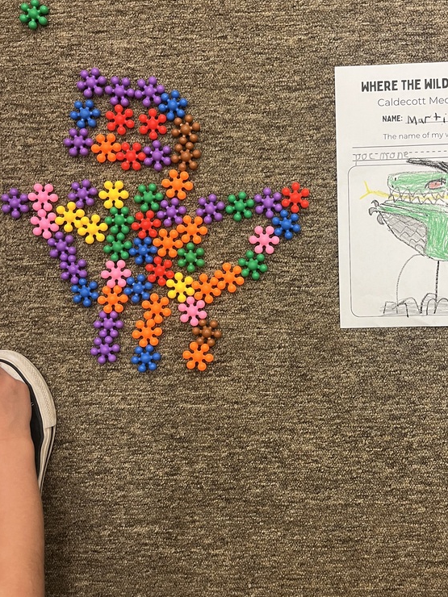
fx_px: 621
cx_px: 308
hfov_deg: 39.1
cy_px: 308
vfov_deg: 51.3
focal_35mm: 36
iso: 125
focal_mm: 5.1
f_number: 1.6
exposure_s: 1/60
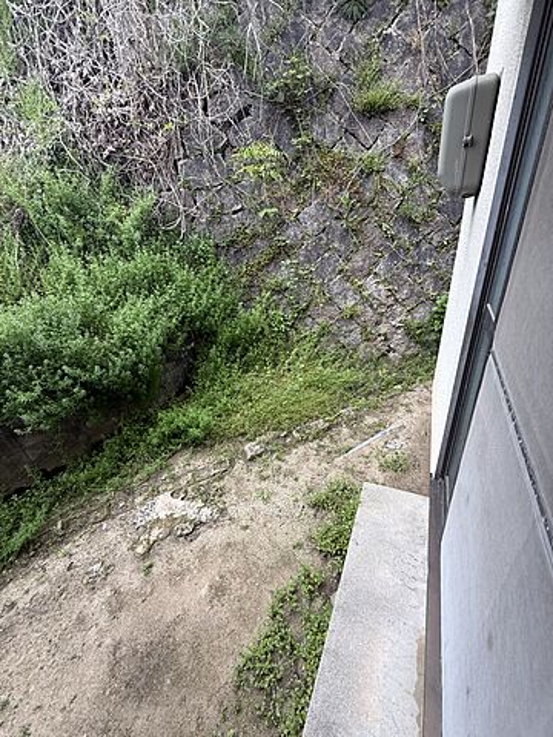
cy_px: 368
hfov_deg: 85.7
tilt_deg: -29.7
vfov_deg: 102.1
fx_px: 298
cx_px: 276
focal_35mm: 14
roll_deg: +7.7
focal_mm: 2.22
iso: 40
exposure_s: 1/99
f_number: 2.2
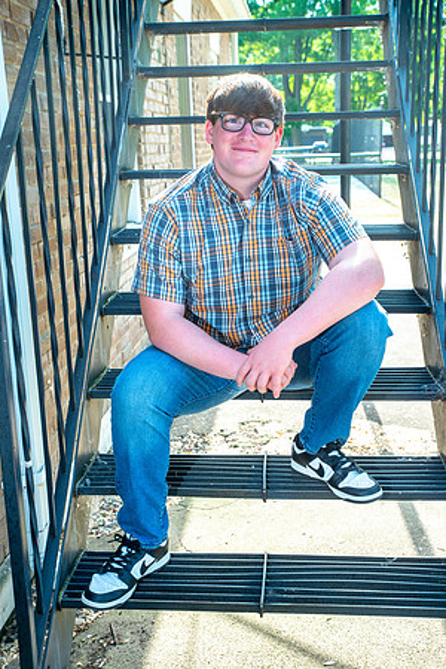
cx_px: 223
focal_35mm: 42
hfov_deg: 31.9
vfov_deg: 46.4
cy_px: 334
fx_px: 780
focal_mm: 42
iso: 320
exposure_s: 1/125
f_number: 7.1
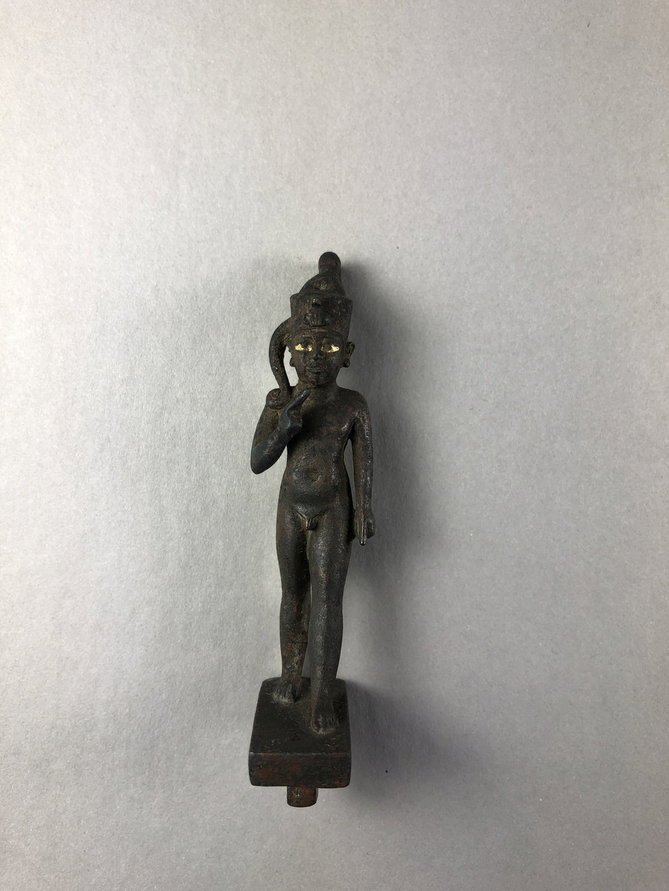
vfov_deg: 63.4
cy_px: 446
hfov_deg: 49.7
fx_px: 722
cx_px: 334
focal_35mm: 28
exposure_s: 1/213
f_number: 1.8
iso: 20
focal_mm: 3.99
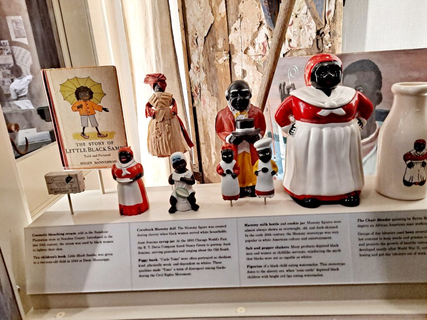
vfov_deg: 54.9
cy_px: 160
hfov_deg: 69.4
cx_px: 214
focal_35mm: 25
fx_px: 308
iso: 320
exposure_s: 1/60.2
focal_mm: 4.6
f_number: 2
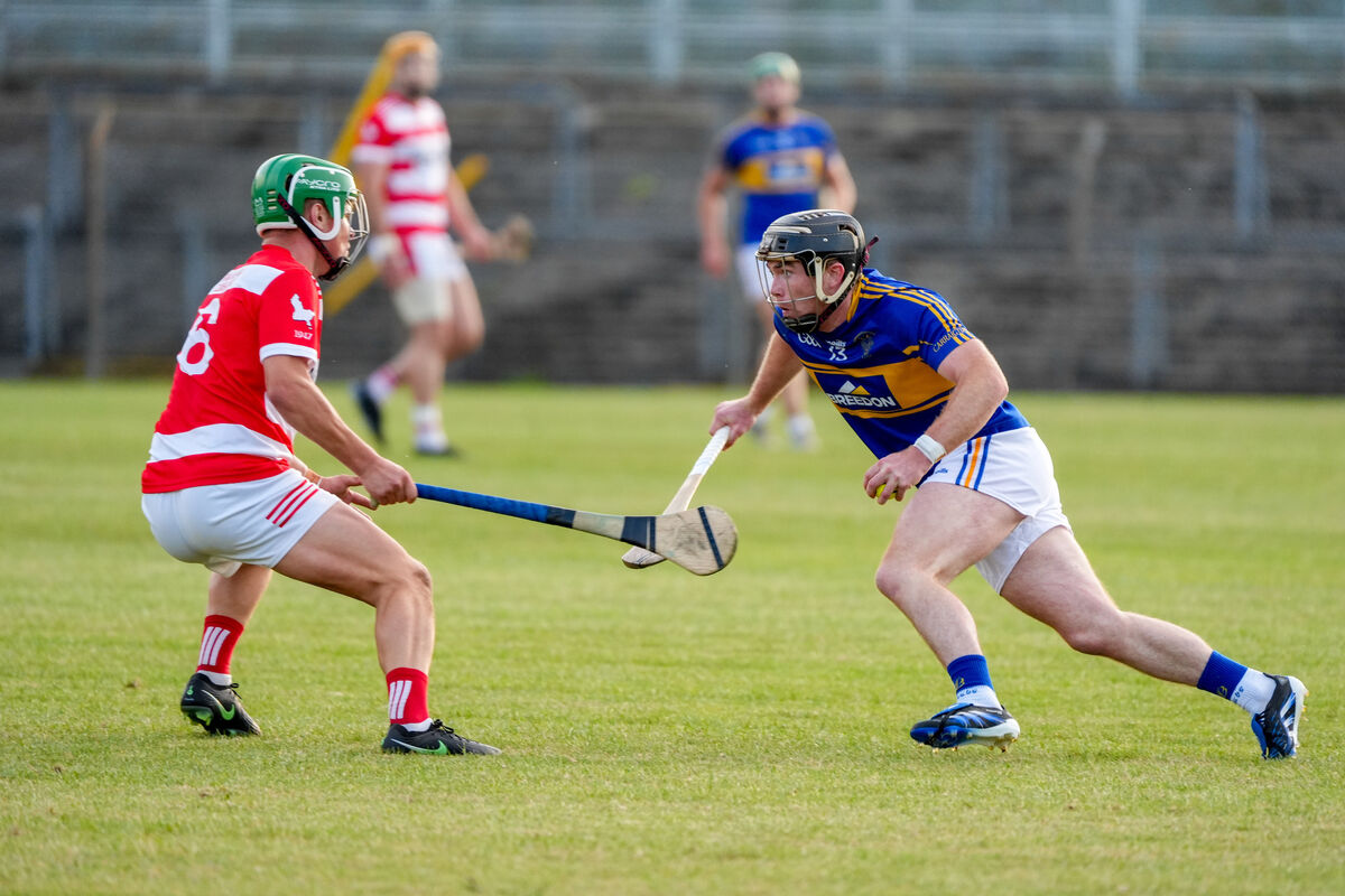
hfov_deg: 3.4
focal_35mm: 600
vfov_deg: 2.3
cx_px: 672
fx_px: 22415
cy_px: 448
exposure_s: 1/1000
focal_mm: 600
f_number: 6.3
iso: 2500
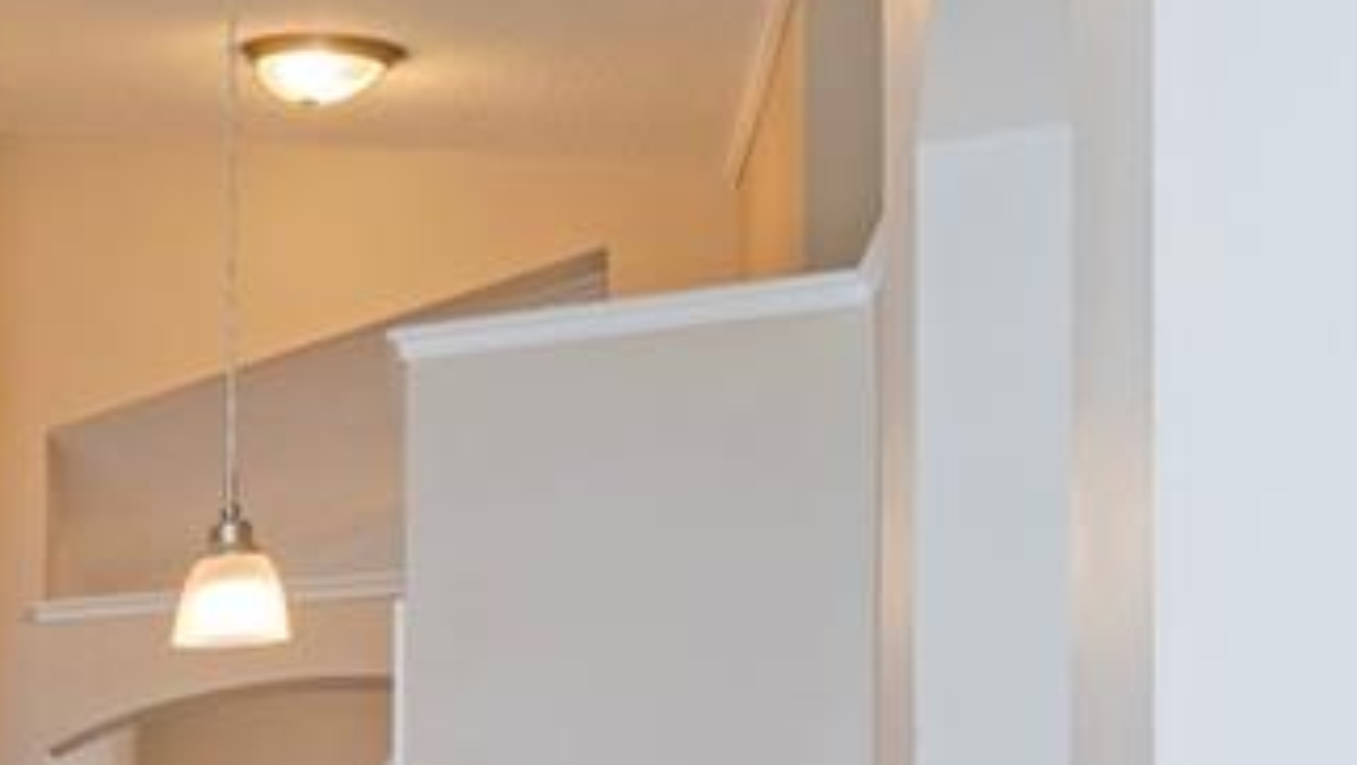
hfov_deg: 14.9
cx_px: -1933
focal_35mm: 83
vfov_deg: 13.8
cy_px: 1118
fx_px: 2988
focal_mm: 16
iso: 100
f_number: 8
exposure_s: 1/50
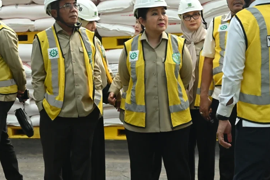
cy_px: 29
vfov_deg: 16.1
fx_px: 630
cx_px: 155
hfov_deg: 24.2
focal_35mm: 84
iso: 1250
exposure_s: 1/125
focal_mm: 49
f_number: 7.1
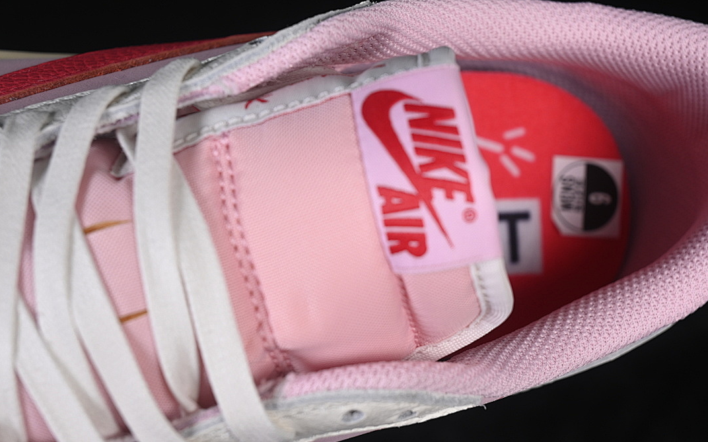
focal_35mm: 77
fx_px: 1486
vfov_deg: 16.9
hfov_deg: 26.8
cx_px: 354
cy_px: 210
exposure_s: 1/80
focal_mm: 50
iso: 160
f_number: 7.1
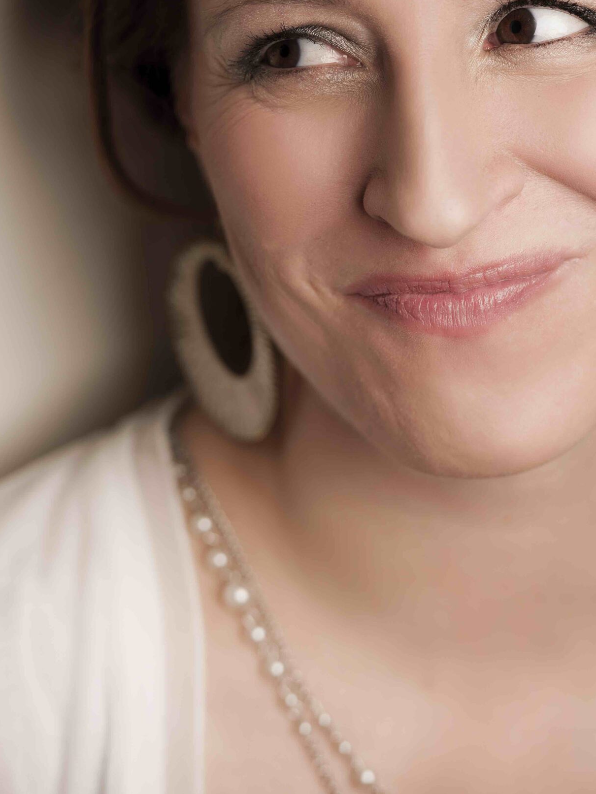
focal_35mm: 267
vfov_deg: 7.4
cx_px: 388
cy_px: 212
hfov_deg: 5.6
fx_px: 6129
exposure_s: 1/100
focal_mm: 175
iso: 100
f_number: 4.5
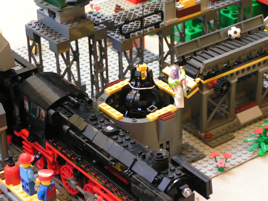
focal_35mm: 119
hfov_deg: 16.6
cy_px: 100
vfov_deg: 12.5
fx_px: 921
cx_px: 134
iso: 200
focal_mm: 18.2
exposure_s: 1/10
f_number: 3.5
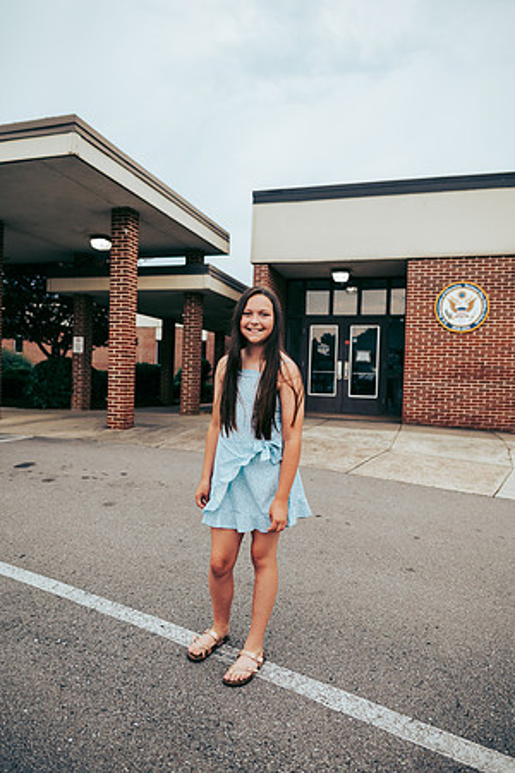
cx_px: 258
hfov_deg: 53.1
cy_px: 386
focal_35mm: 24
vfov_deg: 73.7
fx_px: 515
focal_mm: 24
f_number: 2.8
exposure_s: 1/400
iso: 250
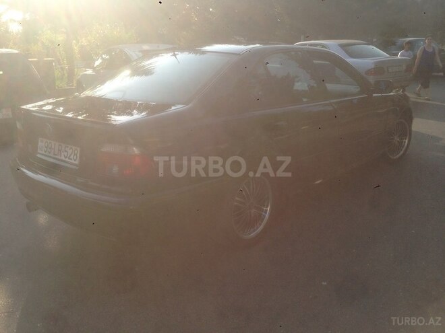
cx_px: 222
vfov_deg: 42.9
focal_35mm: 33
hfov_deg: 55.4
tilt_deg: -16.1
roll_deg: -0.8
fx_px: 424
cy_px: 166
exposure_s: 1/797
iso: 50
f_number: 2.4
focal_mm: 4.12
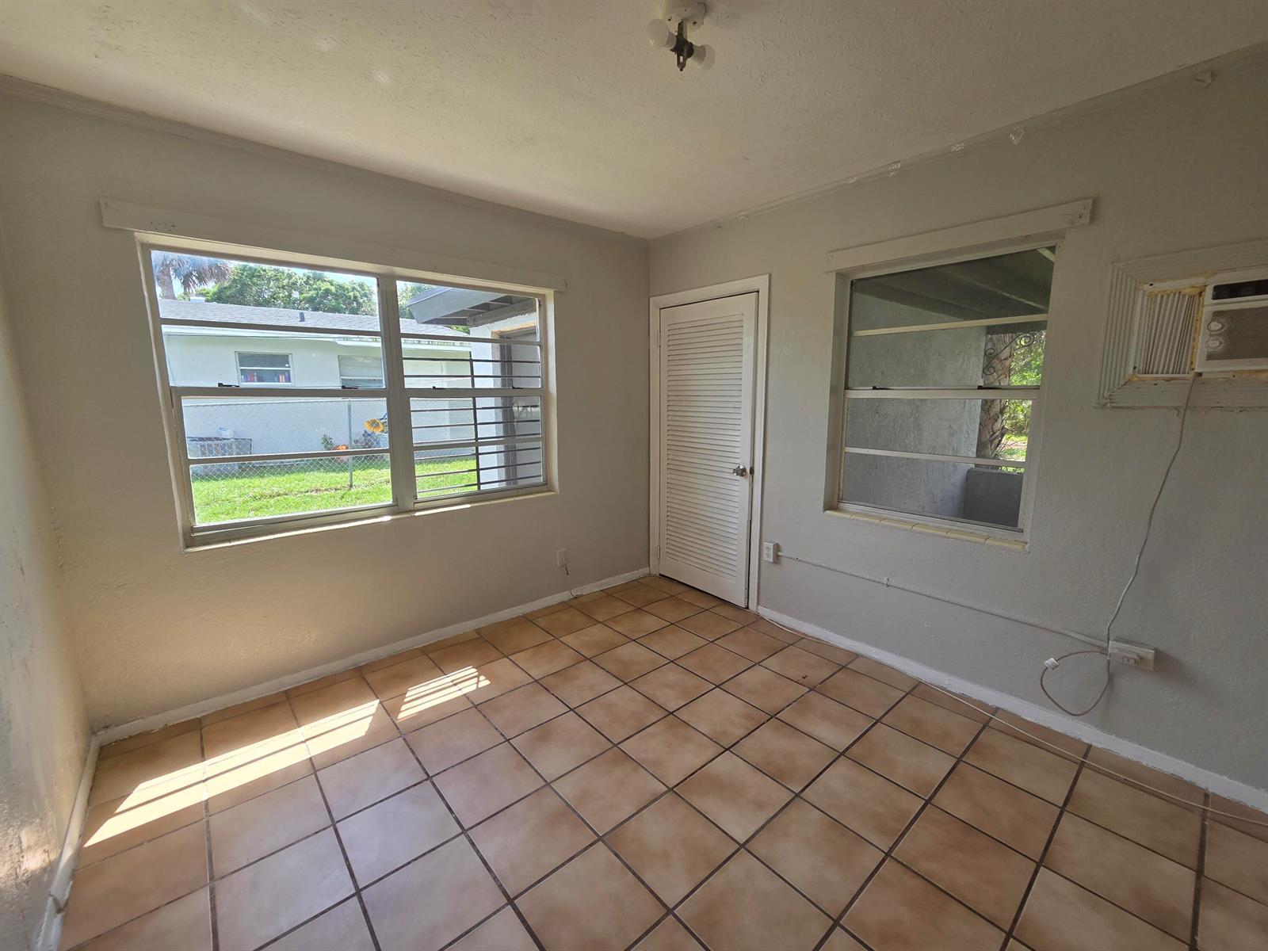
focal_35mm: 13
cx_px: 634
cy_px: 476
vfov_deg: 89.9
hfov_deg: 106.2
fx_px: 476
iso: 50
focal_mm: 2.2
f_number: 2.2
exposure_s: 1/292
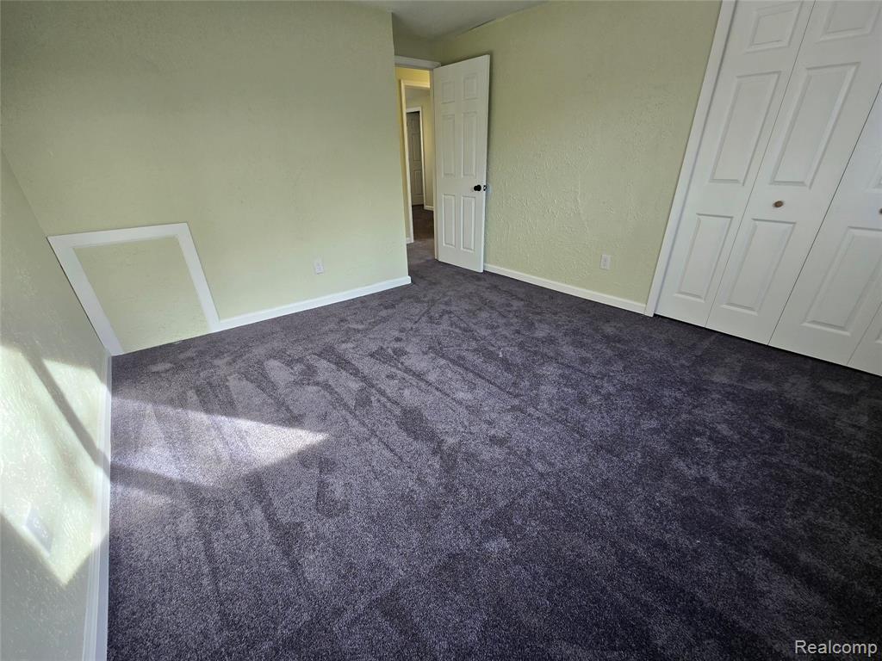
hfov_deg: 106.2
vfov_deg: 89.9
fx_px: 331
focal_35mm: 13
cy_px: 330
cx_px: 441
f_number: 2.2
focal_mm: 2.2
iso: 64
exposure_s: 1/60
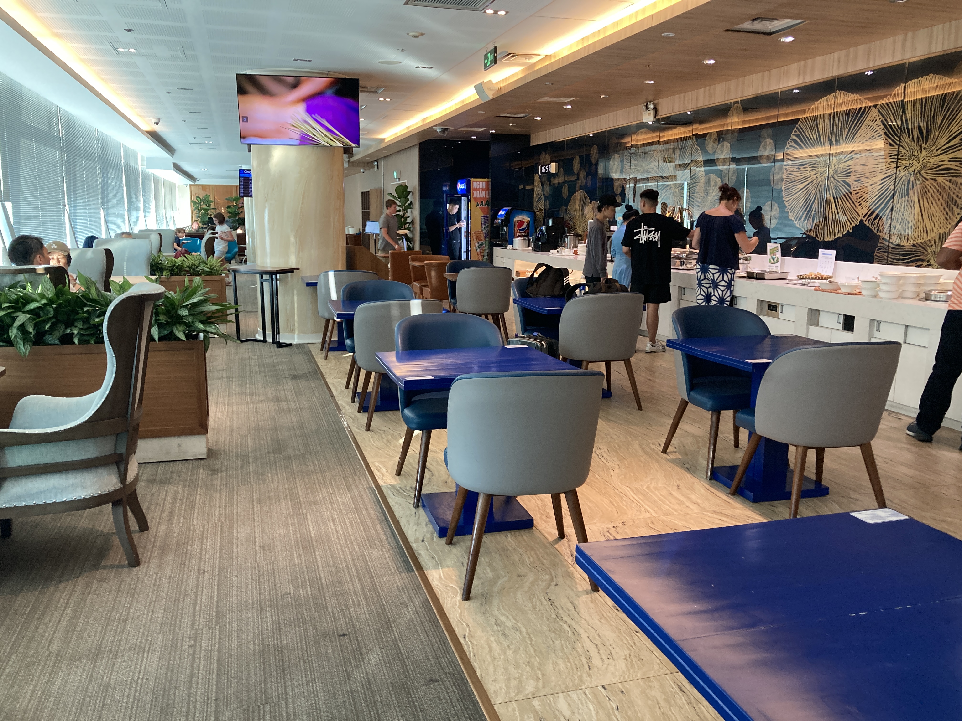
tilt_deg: -8.7
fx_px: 778
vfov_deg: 49.7
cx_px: 481
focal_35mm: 28
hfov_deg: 63.4
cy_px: 360
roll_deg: -0.9
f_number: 1.8
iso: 160
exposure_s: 1/60
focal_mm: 3.99
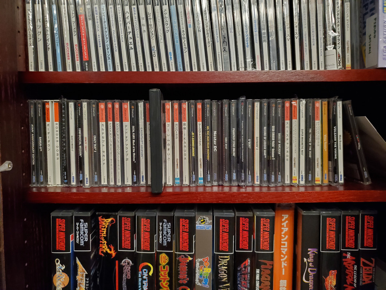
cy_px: 145
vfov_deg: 53.1
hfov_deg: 67.3
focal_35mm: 26
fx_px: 290
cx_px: 193
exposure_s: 1/39
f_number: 1.5
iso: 800
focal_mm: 4.3
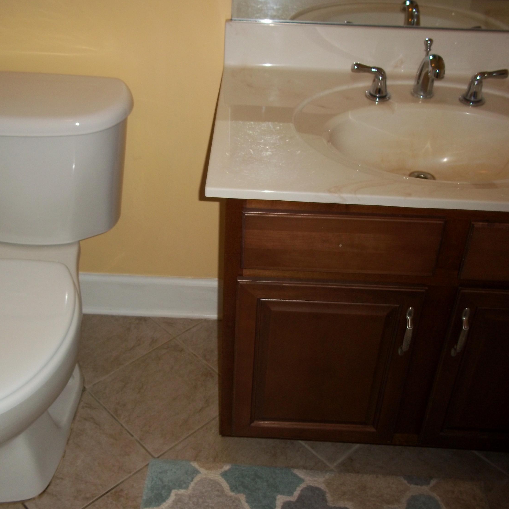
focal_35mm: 43
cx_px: 228
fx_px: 715
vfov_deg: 39.2
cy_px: 254
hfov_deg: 39.1
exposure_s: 1/30
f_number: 3.1
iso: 80
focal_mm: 6.5
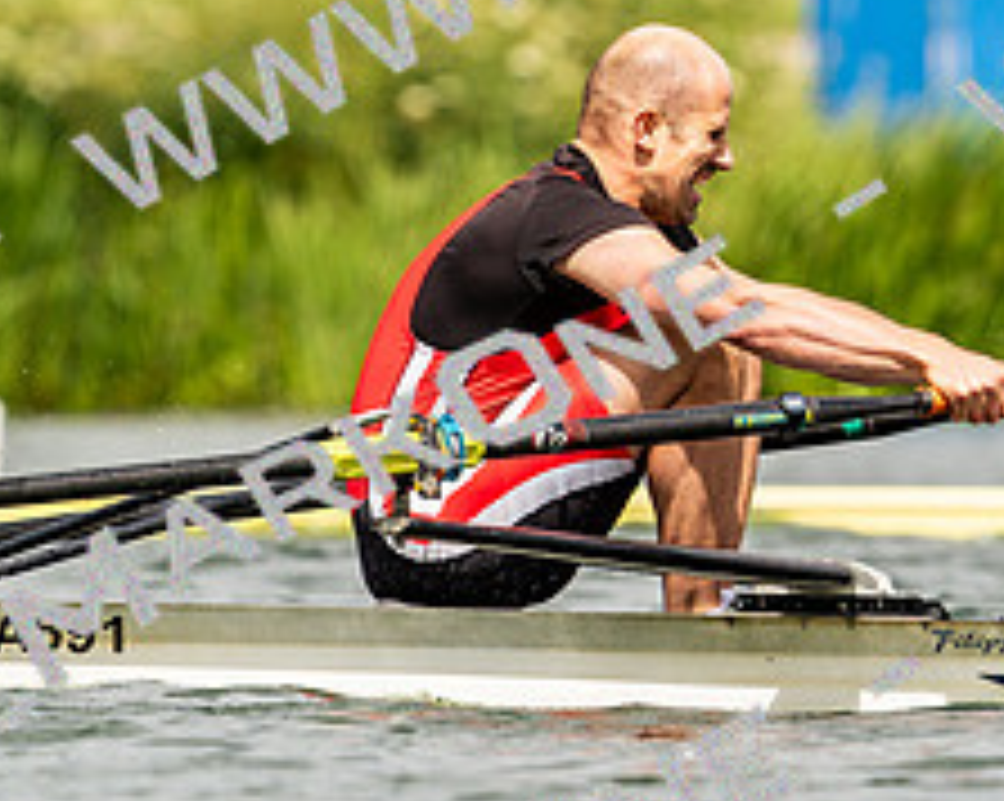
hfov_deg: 1.6
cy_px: 223
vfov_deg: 1.3
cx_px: 630
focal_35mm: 1195
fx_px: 35478
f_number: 6.3
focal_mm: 489
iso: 200
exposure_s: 1/2000
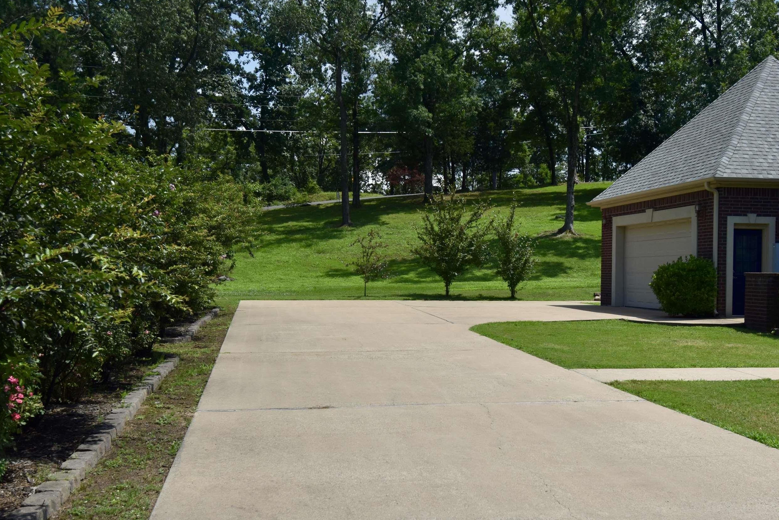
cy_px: 297
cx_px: 451
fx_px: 801
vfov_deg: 35.9
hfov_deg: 51.7
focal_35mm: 37
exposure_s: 1/4000
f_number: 4
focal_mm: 20
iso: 200
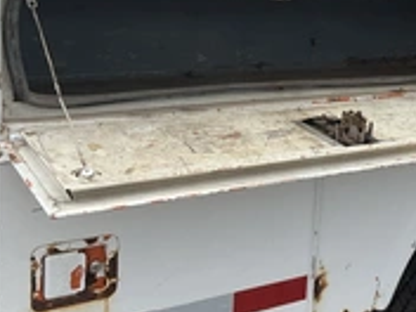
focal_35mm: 66
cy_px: 73
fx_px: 793
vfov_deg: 22.0
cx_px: 340
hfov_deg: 28.7
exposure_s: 1/1195
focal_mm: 3
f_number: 1.8
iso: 25
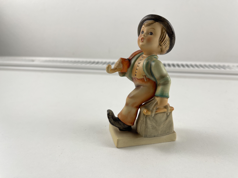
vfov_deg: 54.9
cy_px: 89
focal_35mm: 25
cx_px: 119
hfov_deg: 69.4
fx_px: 172
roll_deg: -1.3
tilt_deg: -17.6
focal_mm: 5.1
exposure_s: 1/225
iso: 32
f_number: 1.6
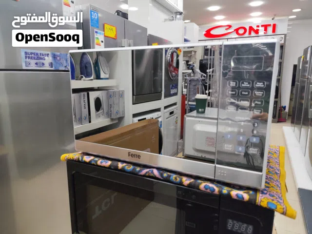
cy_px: 117
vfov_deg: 58.9
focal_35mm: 23
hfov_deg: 73.9
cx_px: 156
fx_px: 207
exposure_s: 1/100
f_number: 1.65
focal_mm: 6.14
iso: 100
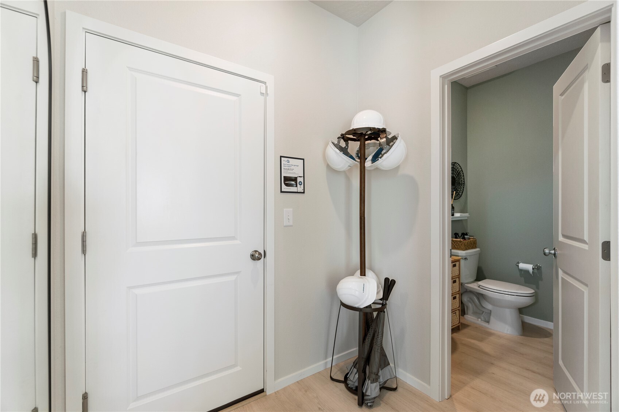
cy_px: 206
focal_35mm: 15
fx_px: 258
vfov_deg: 77.3
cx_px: 310
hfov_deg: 100.4
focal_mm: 10
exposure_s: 1/30
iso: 640
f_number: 4
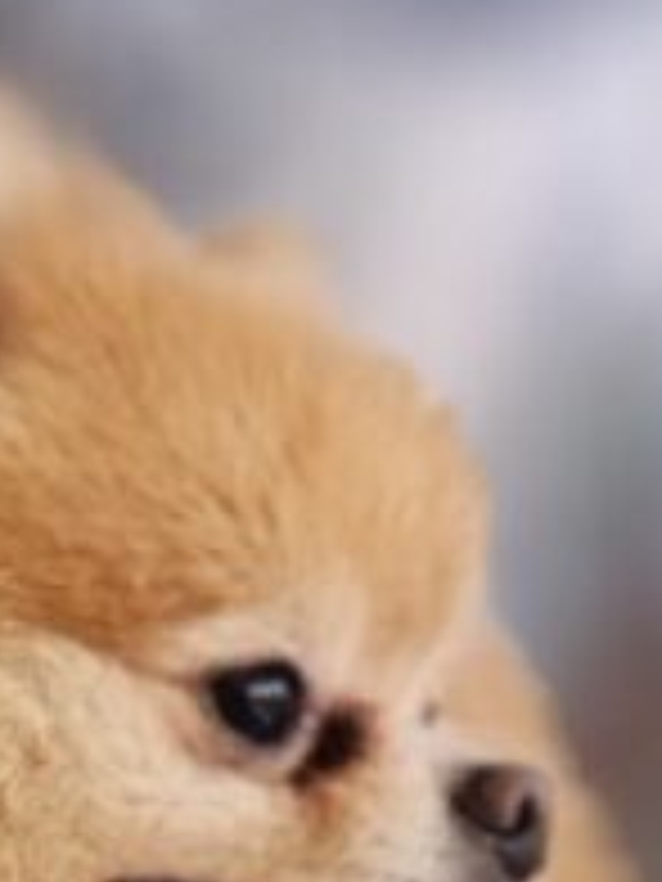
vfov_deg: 16.2
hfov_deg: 12.0
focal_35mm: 120
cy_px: 765
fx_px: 3060
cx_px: -162
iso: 160
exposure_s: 1/359
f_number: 1.8
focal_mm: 5.4
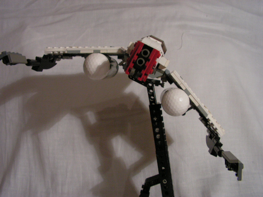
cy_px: 98
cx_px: 132
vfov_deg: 39.7
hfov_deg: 51.4
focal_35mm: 36
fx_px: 274
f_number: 3.2
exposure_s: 1/25
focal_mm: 6
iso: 200
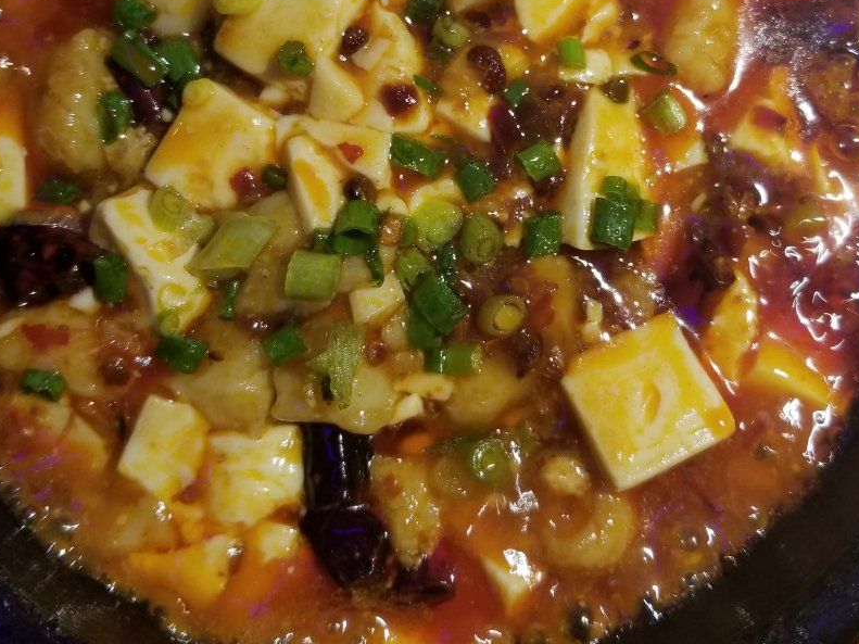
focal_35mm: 46
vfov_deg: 30.9
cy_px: 153
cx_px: 467
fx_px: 1141
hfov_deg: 41.2
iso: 125
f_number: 1.7
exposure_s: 1/100
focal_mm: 4.25
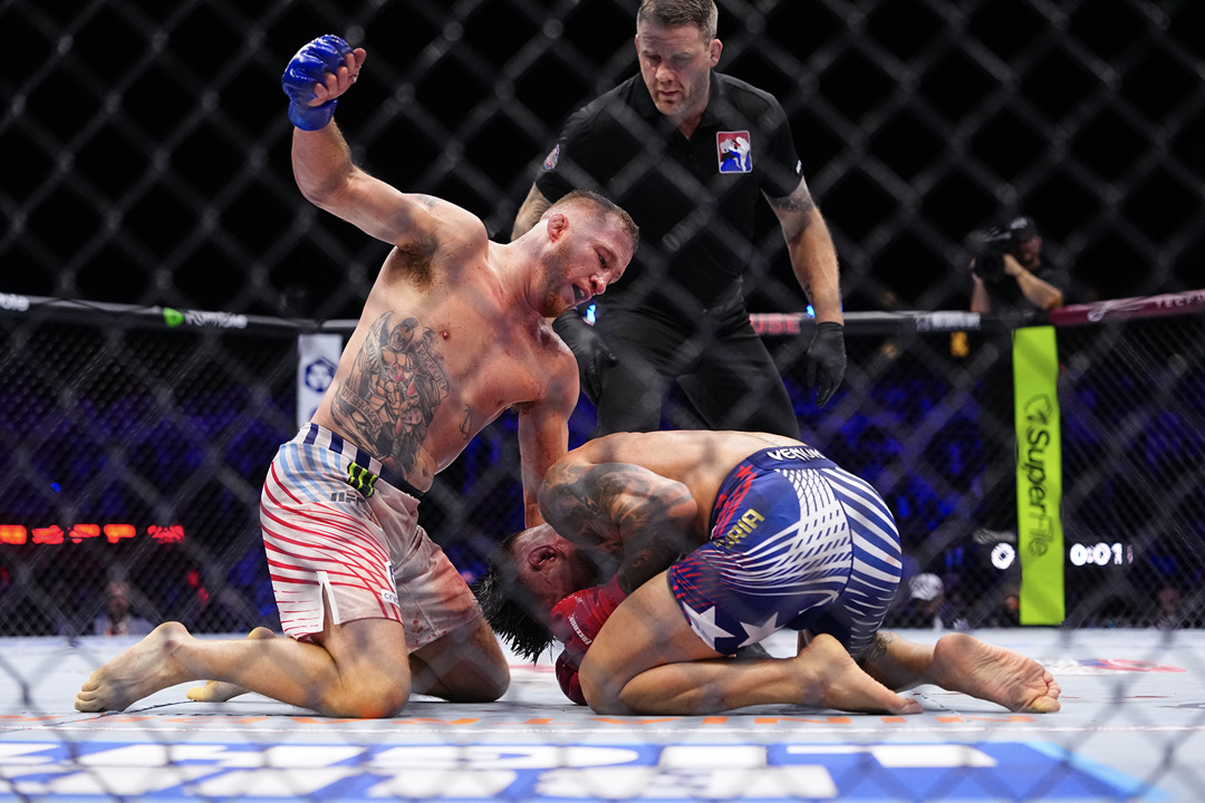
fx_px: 1807
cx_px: 602
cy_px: 402
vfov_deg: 25.1
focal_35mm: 54
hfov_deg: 36.9
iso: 4000
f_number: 2.2
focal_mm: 54
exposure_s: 1/1600
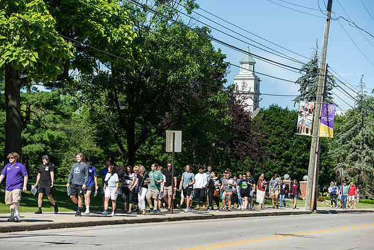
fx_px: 1060
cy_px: 125
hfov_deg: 20.0
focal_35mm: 102
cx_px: 187
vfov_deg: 13.4
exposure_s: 1/640
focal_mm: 102
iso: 100
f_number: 4.5
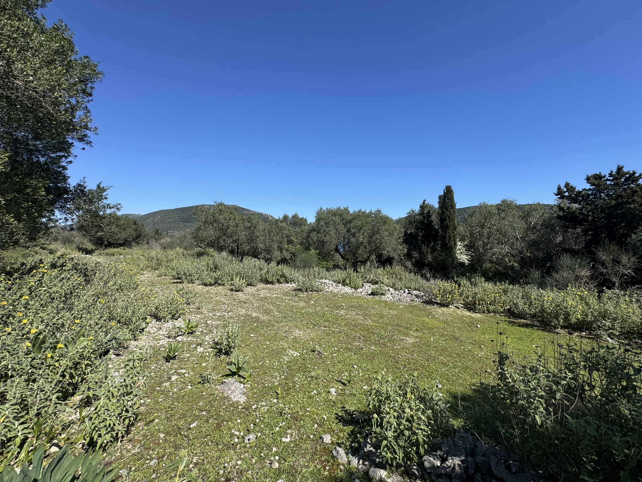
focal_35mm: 14
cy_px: 241
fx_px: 260
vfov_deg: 85.7
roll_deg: +0.5
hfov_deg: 102.1
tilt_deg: +0.5
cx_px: 321
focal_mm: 2.22
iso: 50
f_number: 2.2
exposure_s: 1/1880
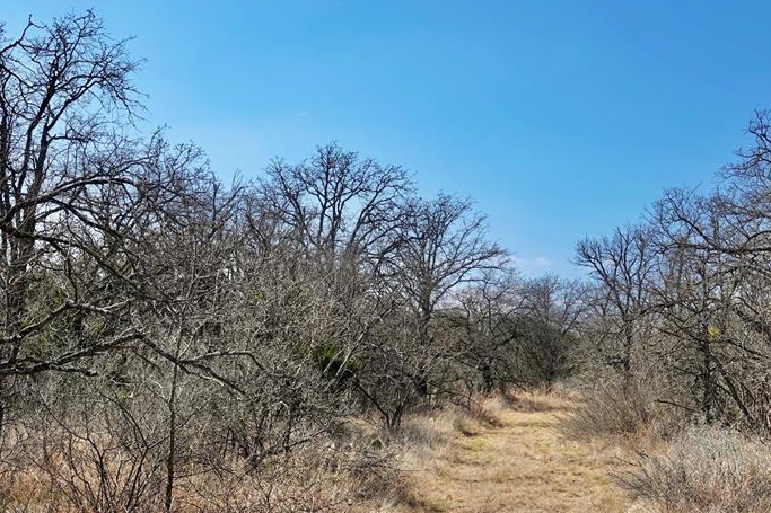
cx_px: 373
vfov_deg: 20.5
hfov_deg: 30.5
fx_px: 1413
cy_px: 356
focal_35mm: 66
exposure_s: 1/640
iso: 100
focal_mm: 16.31
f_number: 4
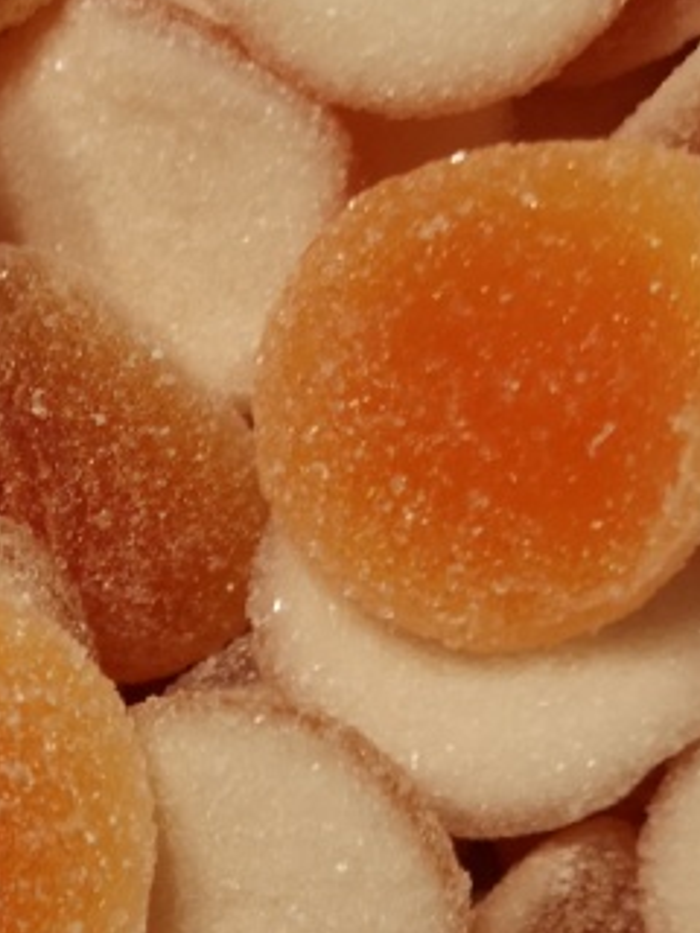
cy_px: 799
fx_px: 2696
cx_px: -117
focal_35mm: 100
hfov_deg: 14.4
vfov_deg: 19.4
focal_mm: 3.95
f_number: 1.8
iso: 100
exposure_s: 1/50
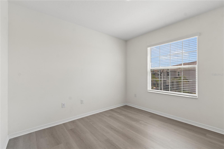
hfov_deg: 100.4
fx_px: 93
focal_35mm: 15
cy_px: 74
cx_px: 112
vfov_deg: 77.3
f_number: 7.1
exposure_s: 1/40
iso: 100
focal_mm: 10
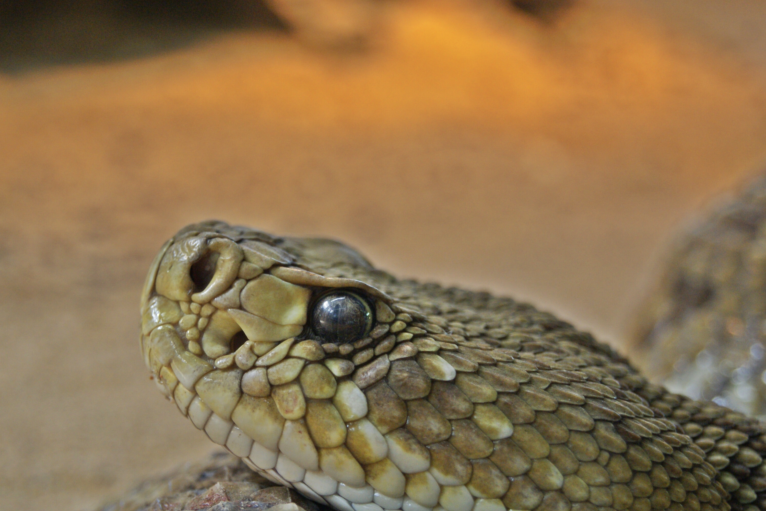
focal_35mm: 107
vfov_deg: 12.8
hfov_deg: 19.2
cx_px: 339
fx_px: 2269
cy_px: 323
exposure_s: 1/80
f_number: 5.6
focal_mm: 55
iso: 400
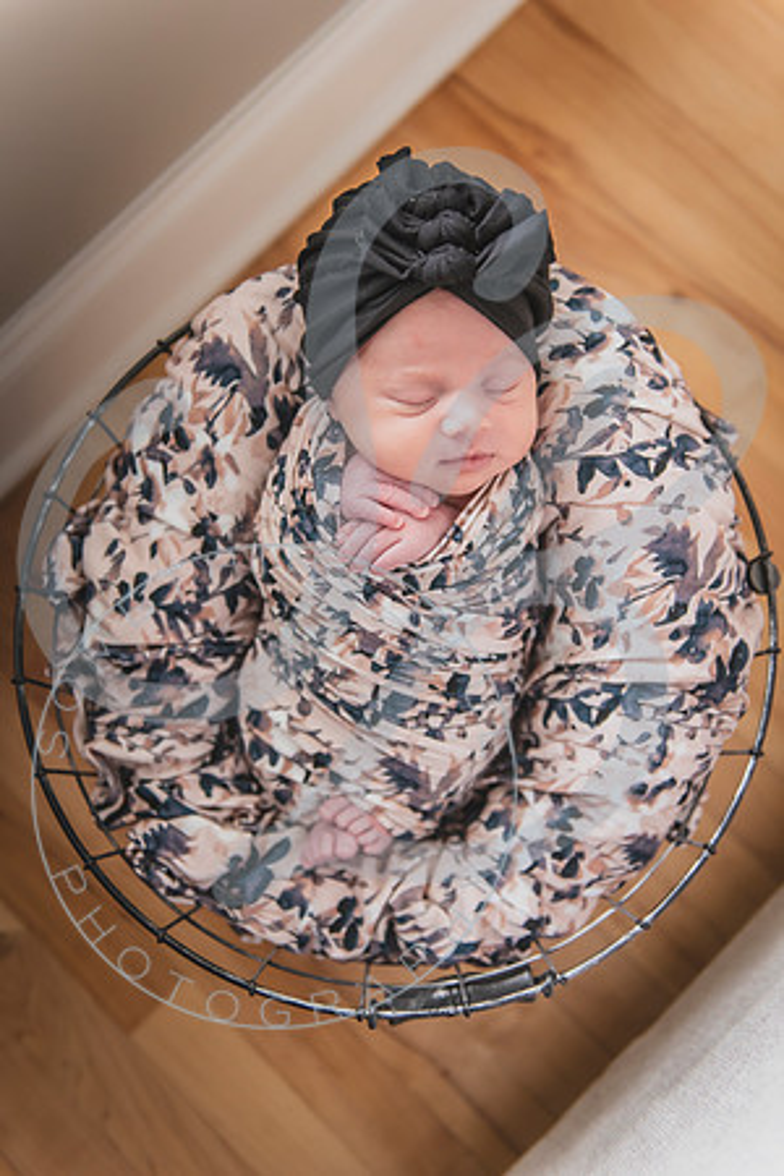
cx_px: 392
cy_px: 588
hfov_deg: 35.1
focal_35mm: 38
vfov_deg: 50.7
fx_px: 1241
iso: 1000
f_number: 2.8
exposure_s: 1/250
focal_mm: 38
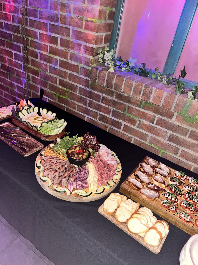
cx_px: 99
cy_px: 132
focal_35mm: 26
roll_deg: -9.4
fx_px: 198
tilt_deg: -32.1
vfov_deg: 67.3
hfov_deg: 53.1
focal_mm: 5.1
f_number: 1.6
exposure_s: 1/4
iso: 64
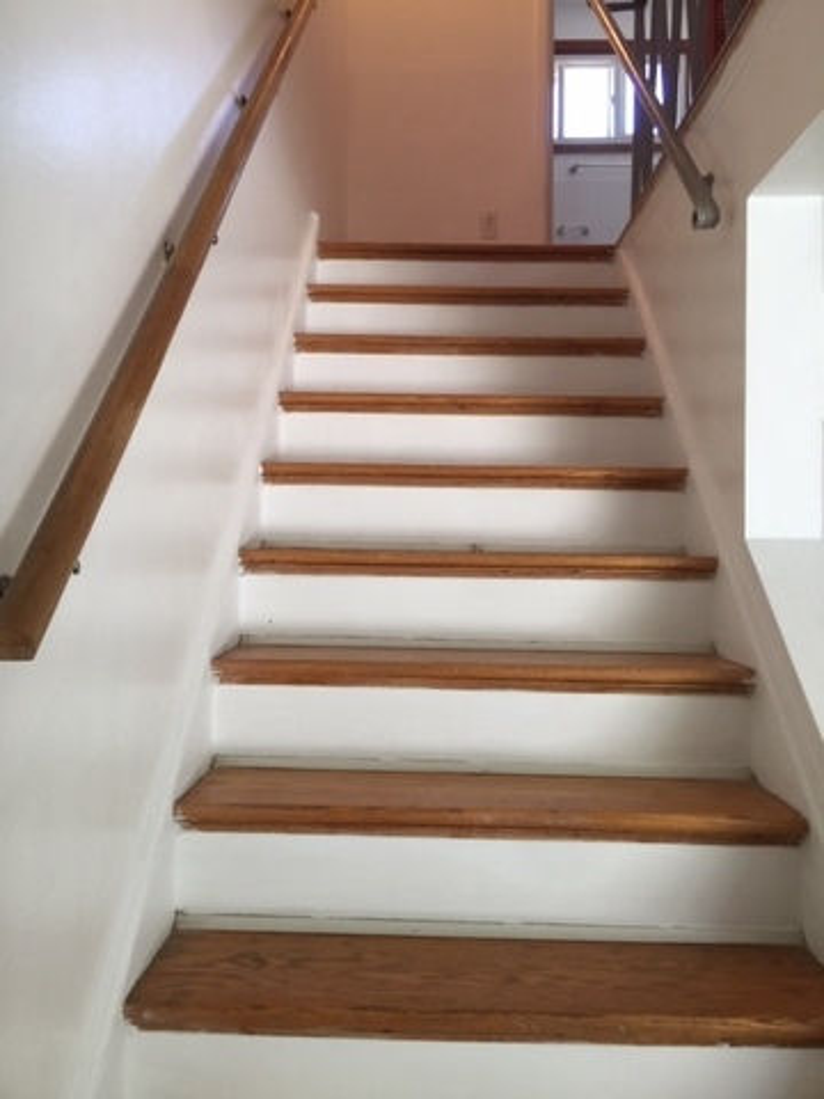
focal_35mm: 29
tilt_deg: +0.4
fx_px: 920
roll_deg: -0.1
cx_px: 412
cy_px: 550
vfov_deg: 61.7
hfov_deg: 48.2
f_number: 2.2
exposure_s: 1/15
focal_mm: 4.15
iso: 32
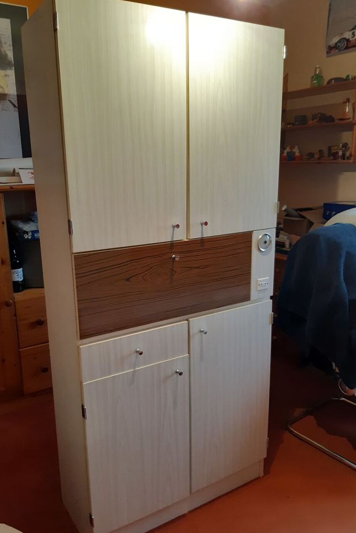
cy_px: 273
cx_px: 158
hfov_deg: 46.3
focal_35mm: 28
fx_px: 415
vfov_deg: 65.5
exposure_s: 1/50
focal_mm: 3.92
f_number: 1.7
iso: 320
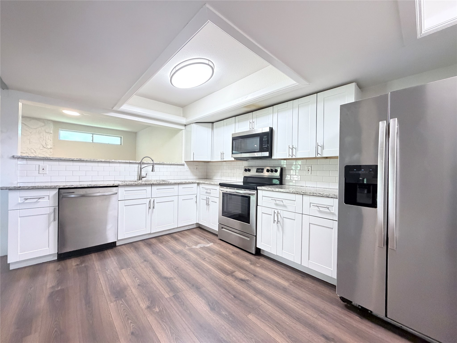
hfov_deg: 102.1
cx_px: 228
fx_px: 185
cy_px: 172
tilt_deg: -1.5
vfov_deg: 85.7
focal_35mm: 14
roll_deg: -0.5
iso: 640
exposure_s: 1/60
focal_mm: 2.22
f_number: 2.2
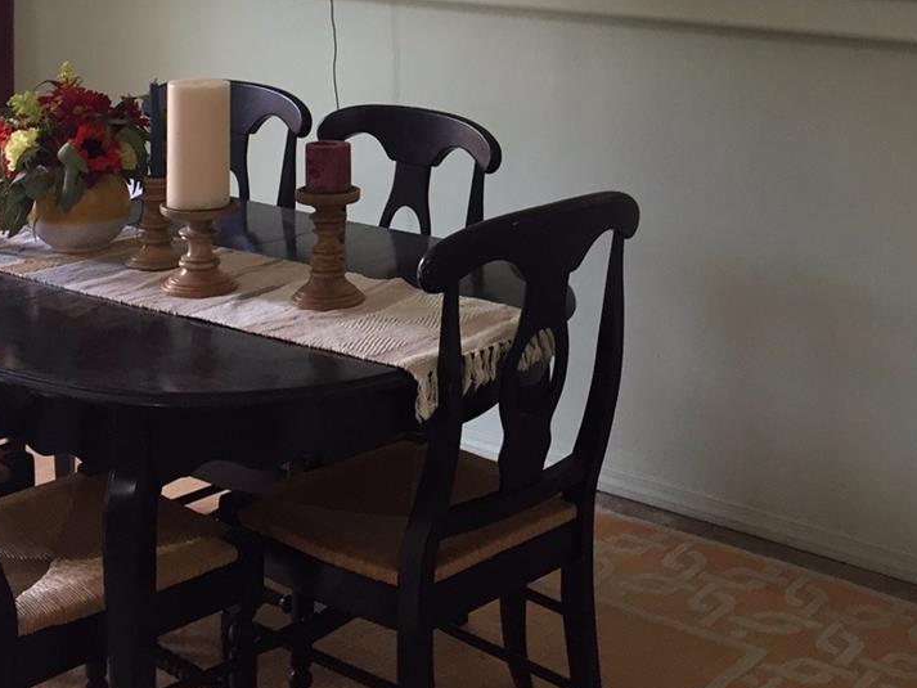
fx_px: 1616
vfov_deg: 23.0
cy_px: -20
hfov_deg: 31.6
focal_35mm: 61
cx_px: 558
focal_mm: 4.15
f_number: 2.2
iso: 80
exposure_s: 1/30
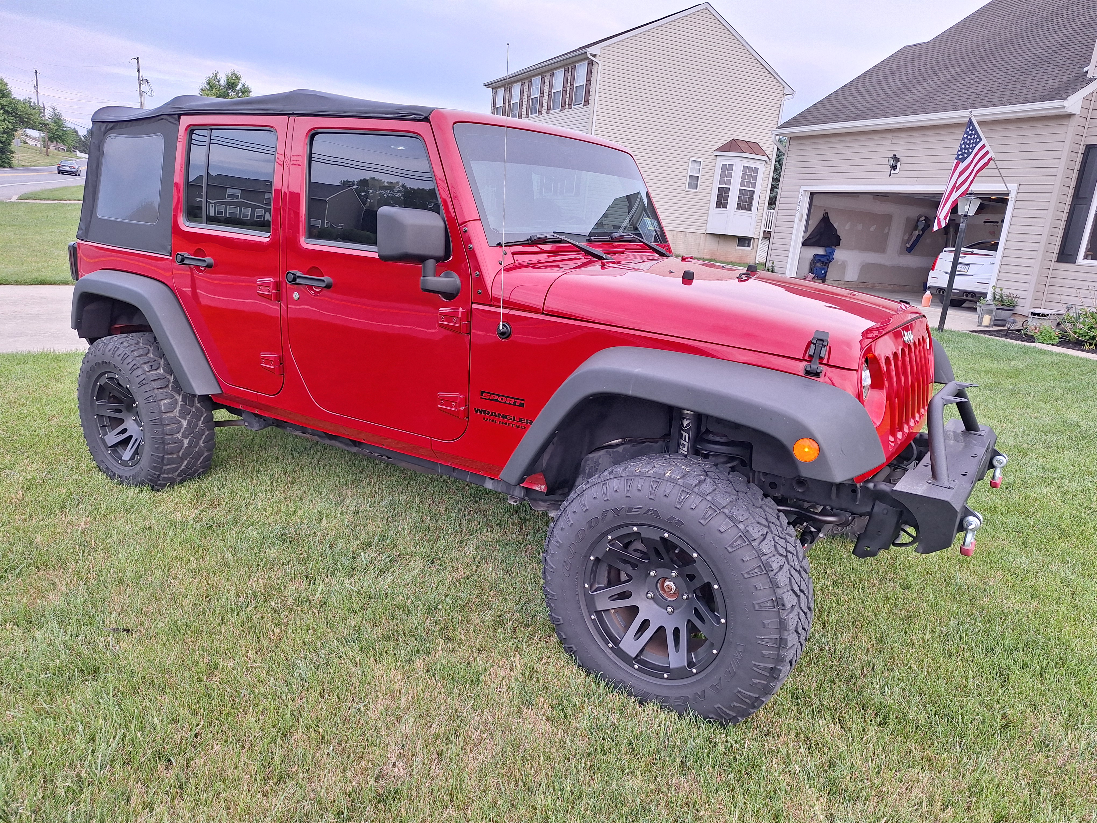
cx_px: 548
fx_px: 729
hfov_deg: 73.9
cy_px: 412
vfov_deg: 58.9
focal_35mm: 23
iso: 40
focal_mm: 5.54
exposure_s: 1/147
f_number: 1.8
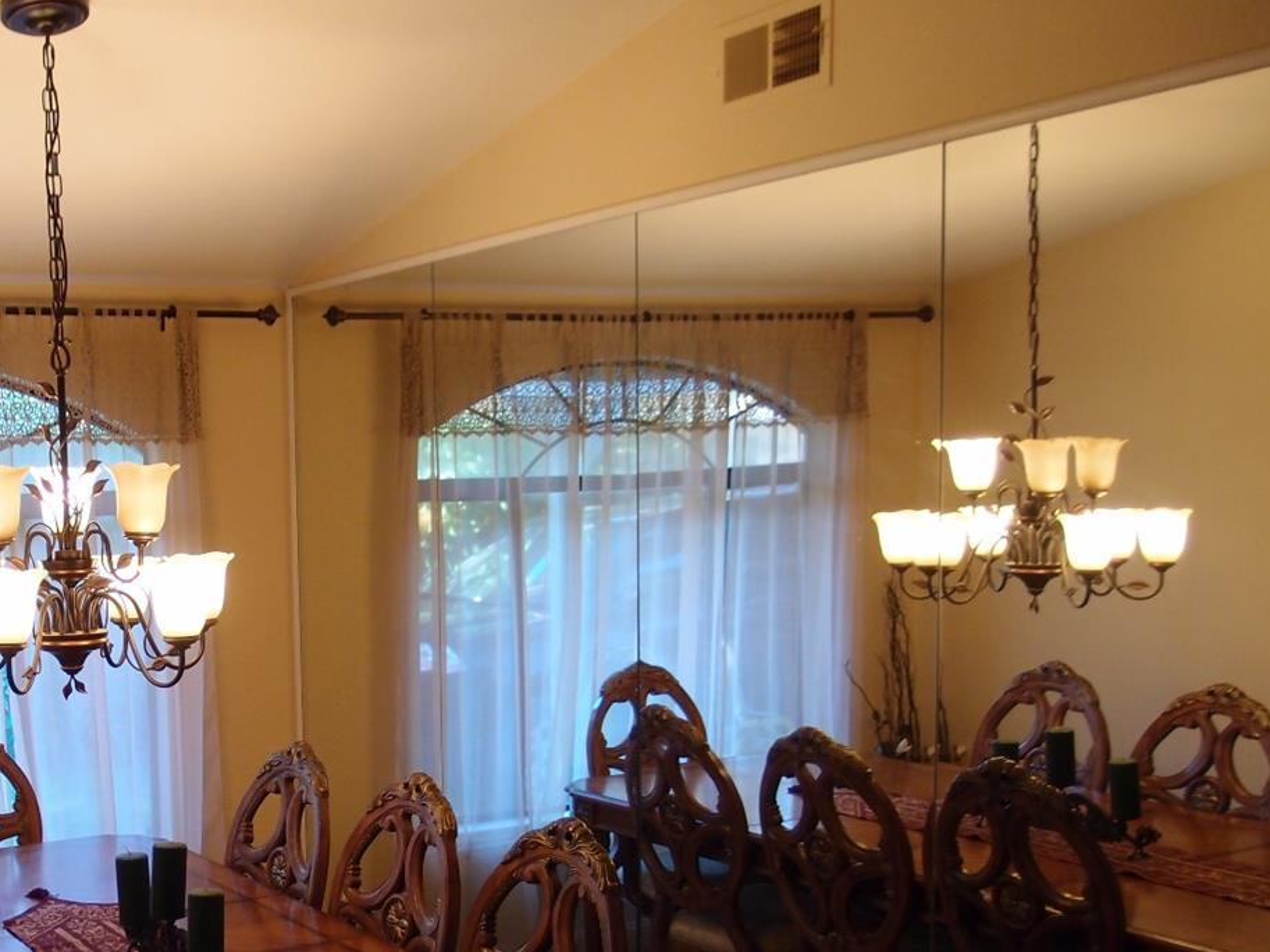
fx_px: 1687
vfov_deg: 31.0
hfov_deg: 39.5
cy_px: 711
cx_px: 241
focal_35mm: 46
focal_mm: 6
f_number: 1.8
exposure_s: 1/60
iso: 160
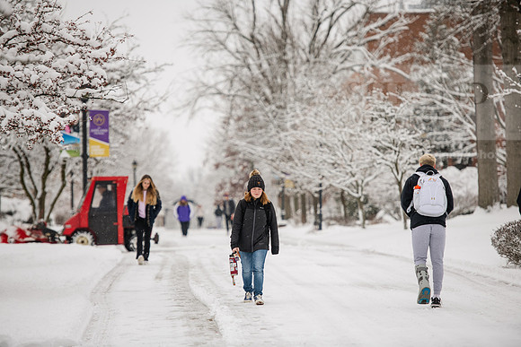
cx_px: 260
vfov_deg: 7.9
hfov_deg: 11.7
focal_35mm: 175
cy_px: 174
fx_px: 2533
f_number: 3.2
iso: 125
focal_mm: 175
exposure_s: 1/640
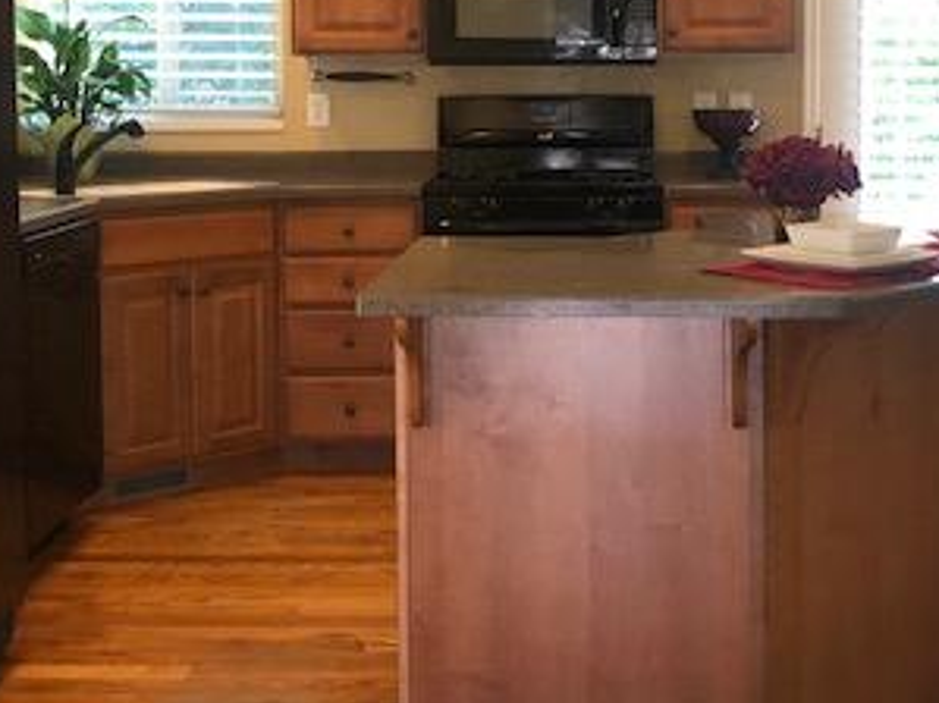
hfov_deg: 32.1
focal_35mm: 60
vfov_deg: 24.1
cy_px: 154
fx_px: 1627
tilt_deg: -3.7
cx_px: 556
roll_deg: +0.3
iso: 40
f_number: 1.8
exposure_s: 1/30
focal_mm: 4
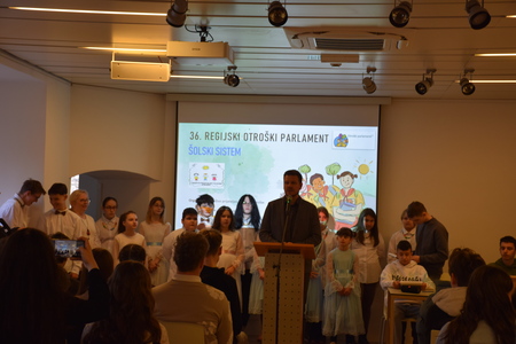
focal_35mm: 72
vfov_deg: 18.9
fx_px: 1032
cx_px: 258
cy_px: 172
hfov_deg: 28.1
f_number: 4.5
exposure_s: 1/80
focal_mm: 48
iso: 400
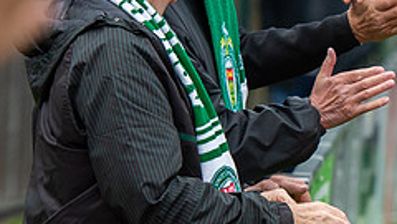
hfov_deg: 3.5
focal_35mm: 606
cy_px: 108
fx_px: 6379
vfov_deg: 2.0
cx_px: 639
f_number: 4
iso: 1600
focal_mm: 135
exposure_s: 1/1000
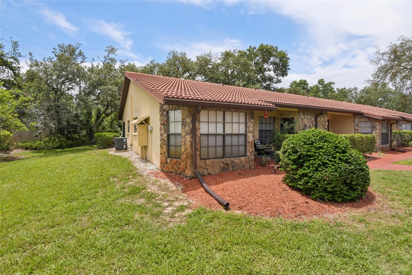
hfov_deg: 96.7
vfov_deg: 73.7
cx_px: 206
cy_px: 138
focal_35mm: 16
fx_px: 183
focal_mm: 16
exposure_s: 1/1250
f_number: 8
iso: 400
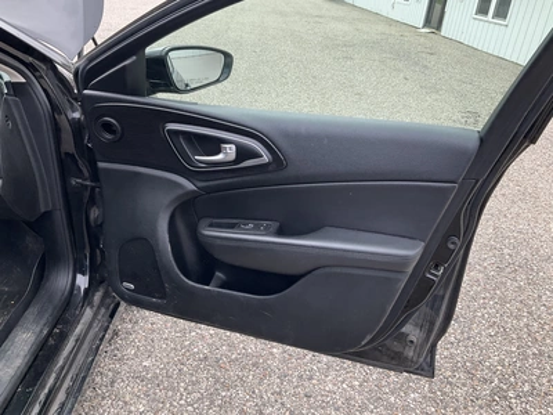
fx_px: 463
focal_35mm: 29
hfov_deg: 61.7
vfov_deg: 48.2
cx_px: 276
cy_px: 208
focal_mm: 3
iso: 25
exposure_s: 1/403
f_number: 1.8
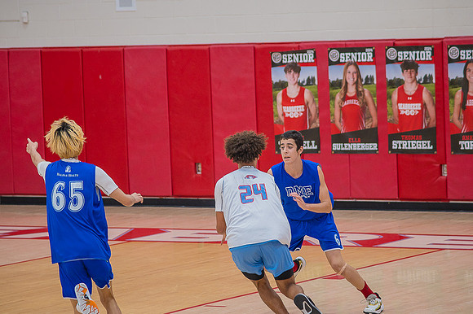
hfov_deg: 10.3
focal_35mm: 200
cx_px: 236
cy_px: 157
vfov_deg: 6.9
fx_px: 2629
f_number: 5.3
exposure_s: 1/250
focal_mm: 175
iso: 1000
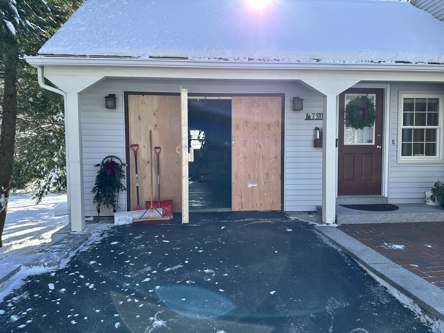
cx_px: 222
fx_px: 308
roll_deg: +0.3
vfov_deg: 56.8
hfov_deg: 71.6
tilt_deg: -2.6
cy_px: 166
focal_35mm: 24
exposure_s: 1/1321
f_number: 1.78
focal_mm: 6.86
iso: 80
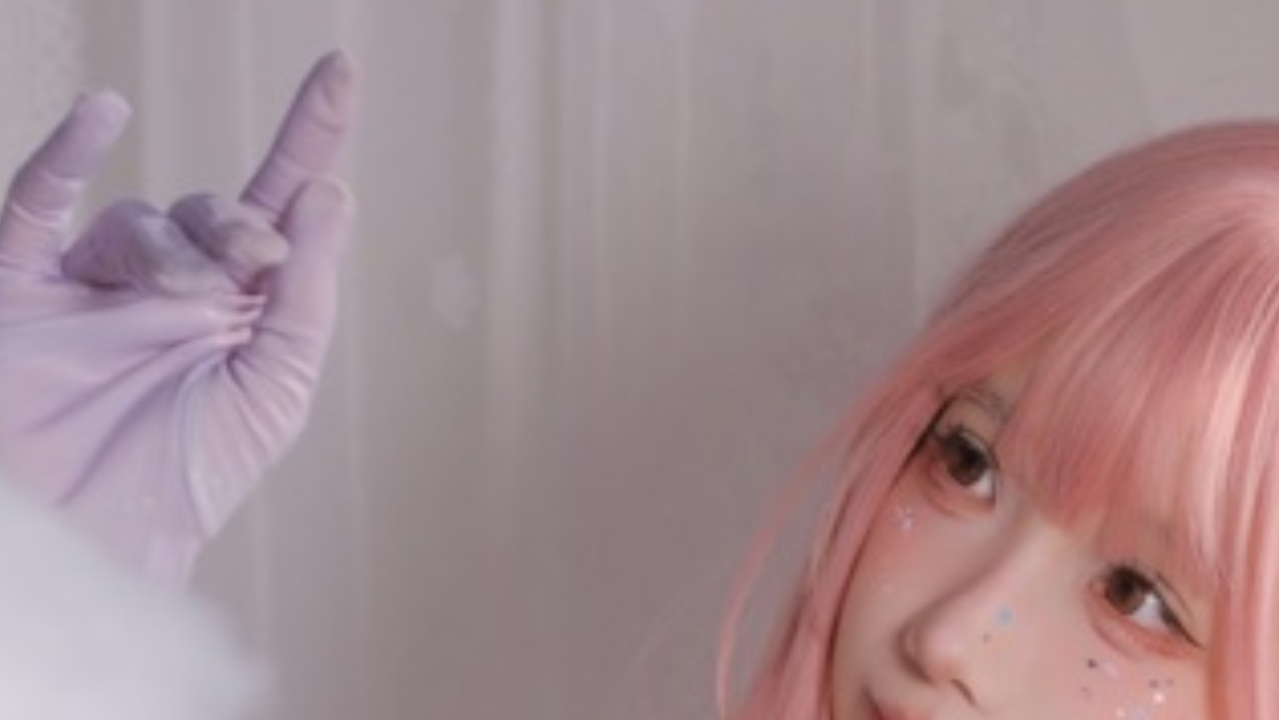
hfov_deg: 7.4
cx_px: 720
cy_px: 1760
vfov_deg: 4.1
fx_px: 9872
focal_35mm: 291
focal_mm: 55
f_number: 2.8
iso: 640
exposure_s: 1/140
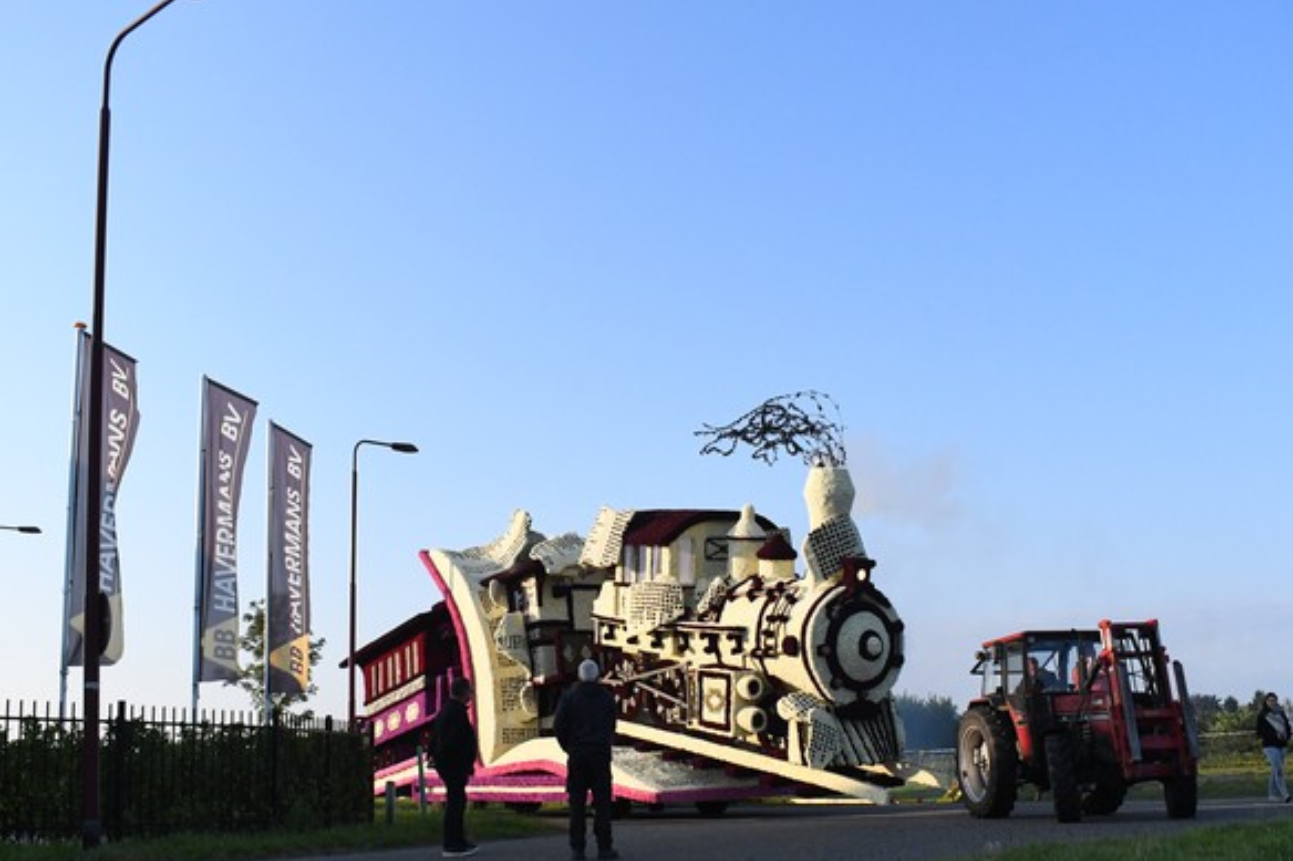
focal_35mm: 37
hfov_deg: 51.9
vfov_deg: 35.7
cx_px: 638
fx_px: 1328
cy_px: 550
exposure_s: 1/4000
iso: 1600
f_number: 5.6
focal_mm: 18
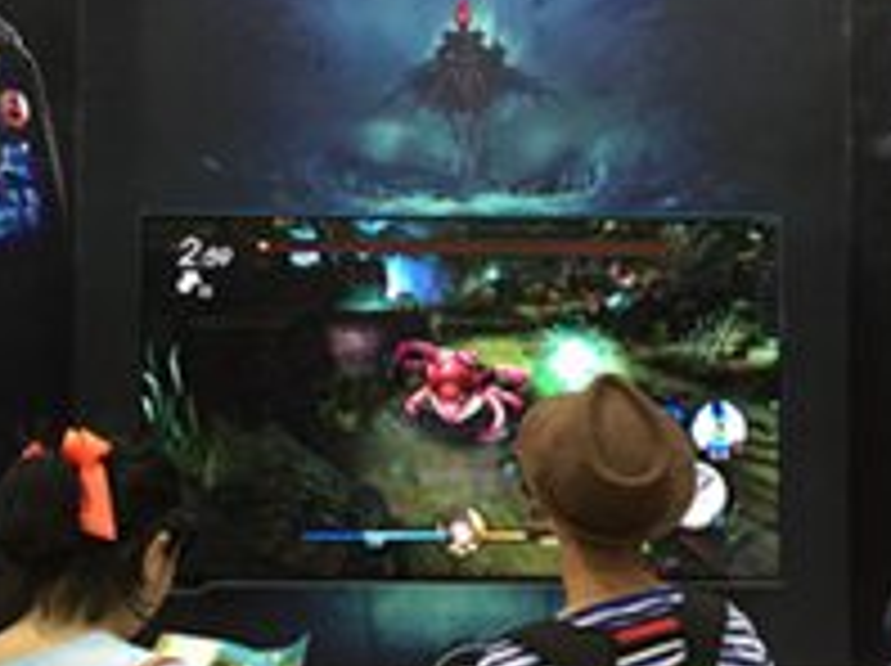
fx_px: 1774
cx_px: 572
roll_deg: -1.1
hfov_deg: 28.1
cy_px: 398
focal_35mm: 69
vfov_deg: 21.2
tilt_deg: +2.2
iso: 64
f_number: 2.2
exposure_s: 1/15
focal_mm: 4.15
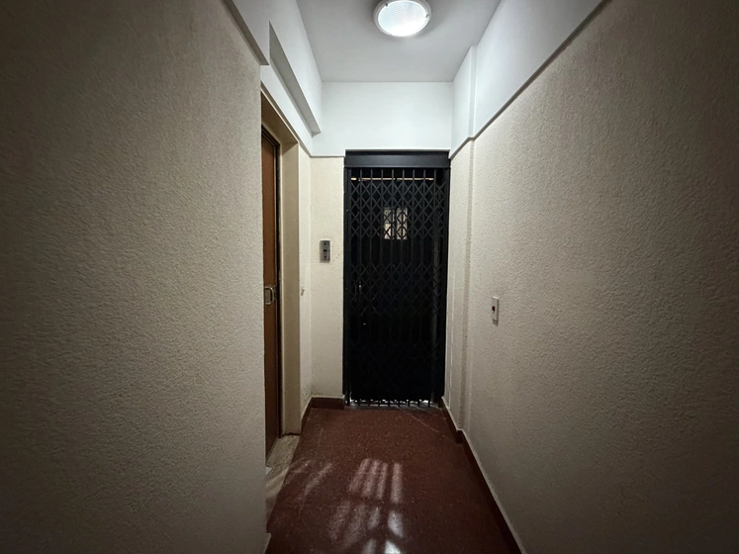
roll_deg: +0.8
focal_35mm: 15
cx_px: 367
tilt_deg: -4.0
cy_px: 272
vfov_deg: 81.7
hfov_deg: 98.2
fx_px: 320
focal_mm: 2.22
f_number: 2.2
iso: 1250
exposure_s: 1/33
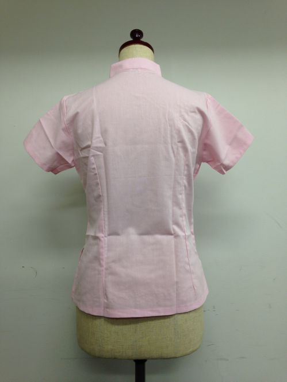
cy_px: 191
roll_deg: +1.1
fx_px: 365
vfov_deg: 55.4
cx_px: 144
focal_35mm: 33
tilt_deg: +2.3
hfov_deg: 42.9
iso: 50
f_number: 2.4
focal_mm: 4.12
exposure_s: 1/33
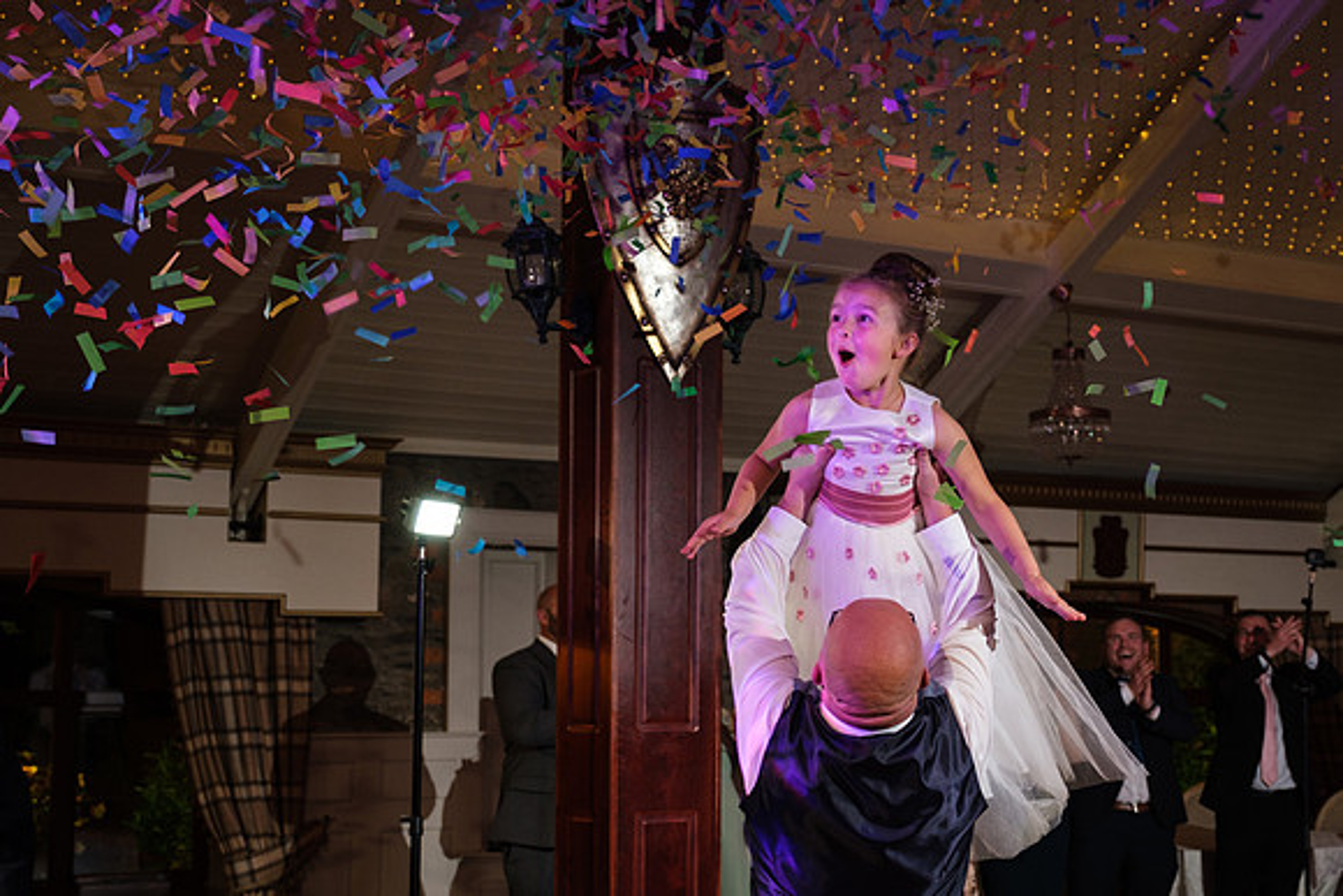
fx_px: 2008
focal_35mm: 54
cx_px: 861
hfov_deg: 36.7
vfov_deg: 25.1
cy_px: 504
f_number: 2.8
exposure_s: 1/160
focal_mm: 28.3
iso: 800
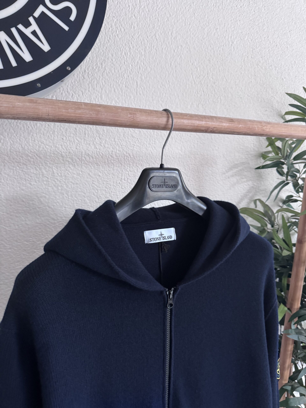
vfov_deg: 71.6
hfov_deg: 56.8
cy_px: 204
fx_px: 283
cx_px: 153
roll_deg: -1.0
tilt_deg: -4.6
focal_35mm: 24
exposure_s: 1/50
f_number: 1.78
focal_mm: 6.76
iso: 500
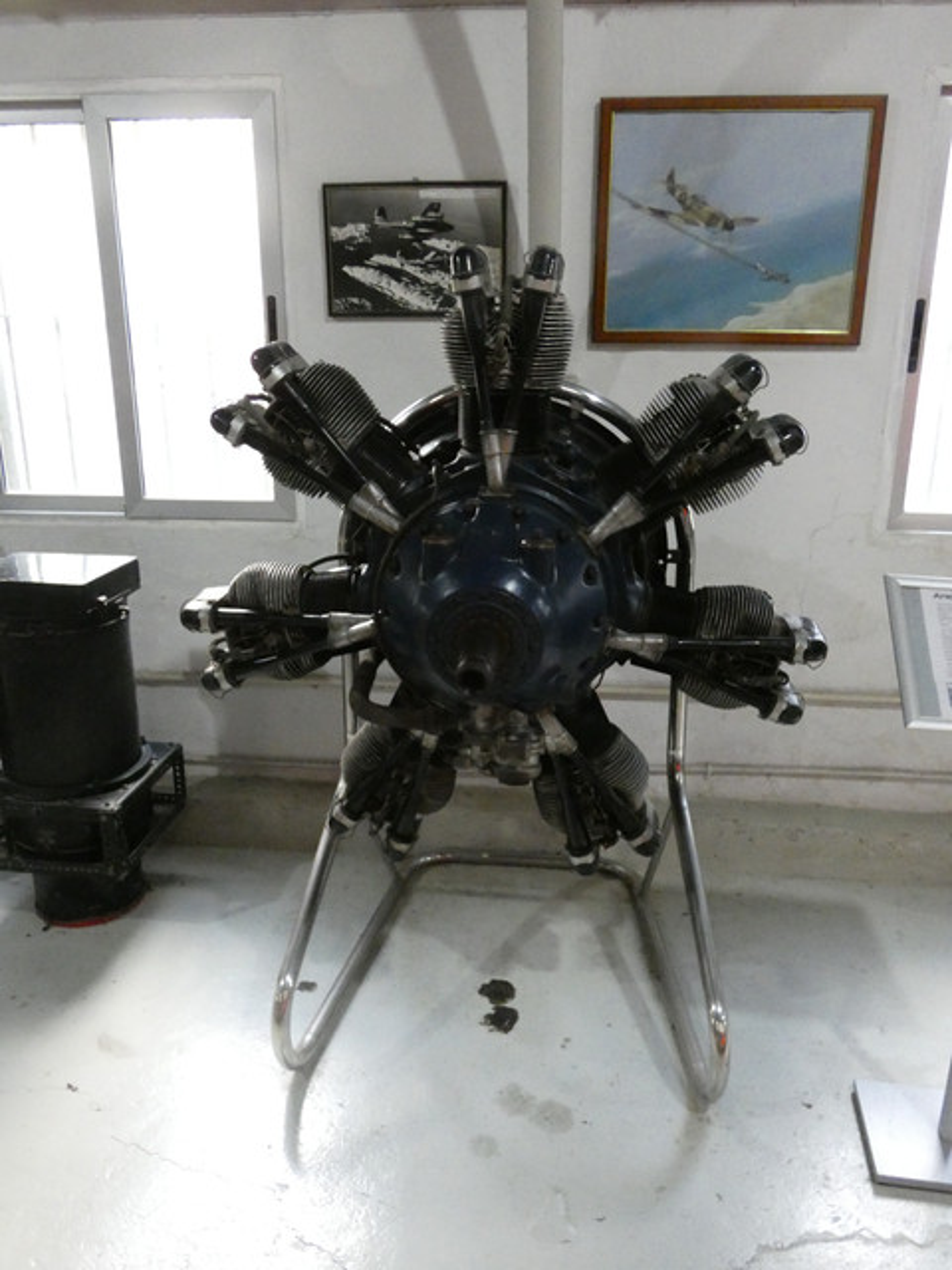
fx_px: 990
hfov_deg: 51.4
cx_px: 476
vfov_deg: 65.3
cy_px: 635
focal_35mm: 27
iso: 1600
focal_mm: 4.8
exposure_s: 1/80
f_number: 3.2
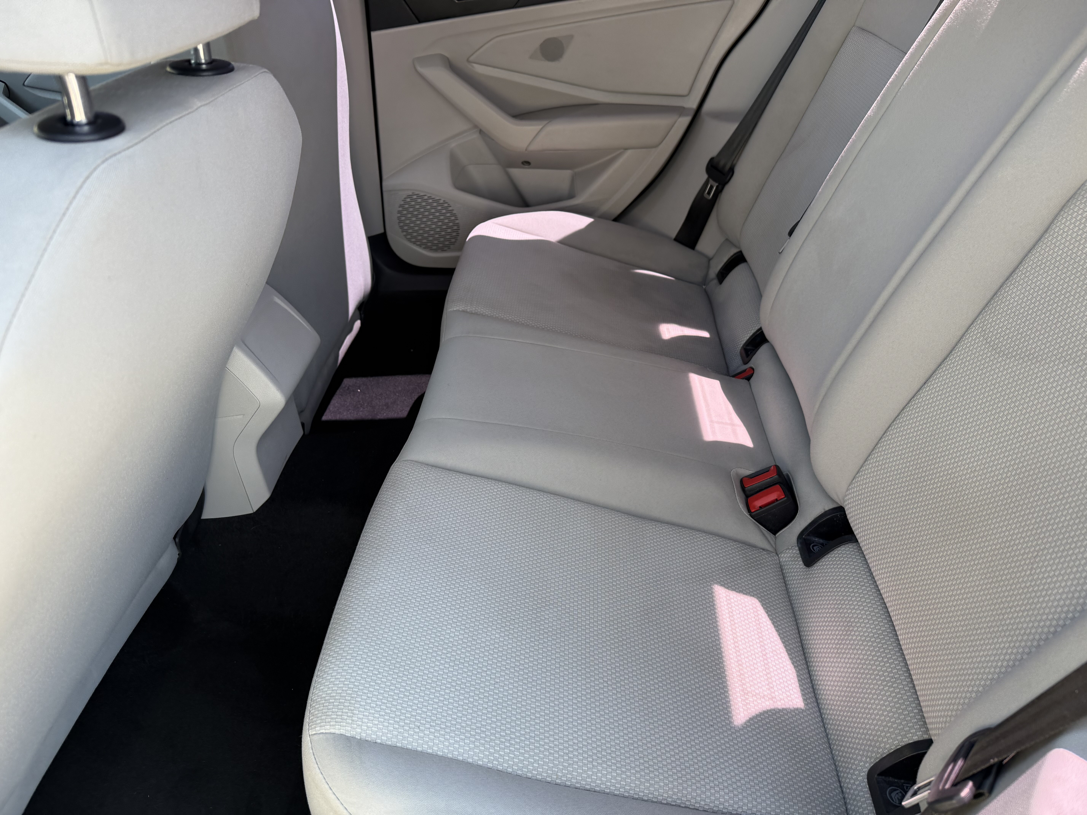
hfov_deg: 71.6
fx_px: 754
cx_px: 544
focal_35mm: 24
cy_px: 408
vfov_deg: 56.8
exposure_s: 1/233
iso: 125
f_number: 1.78
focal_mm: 6.76
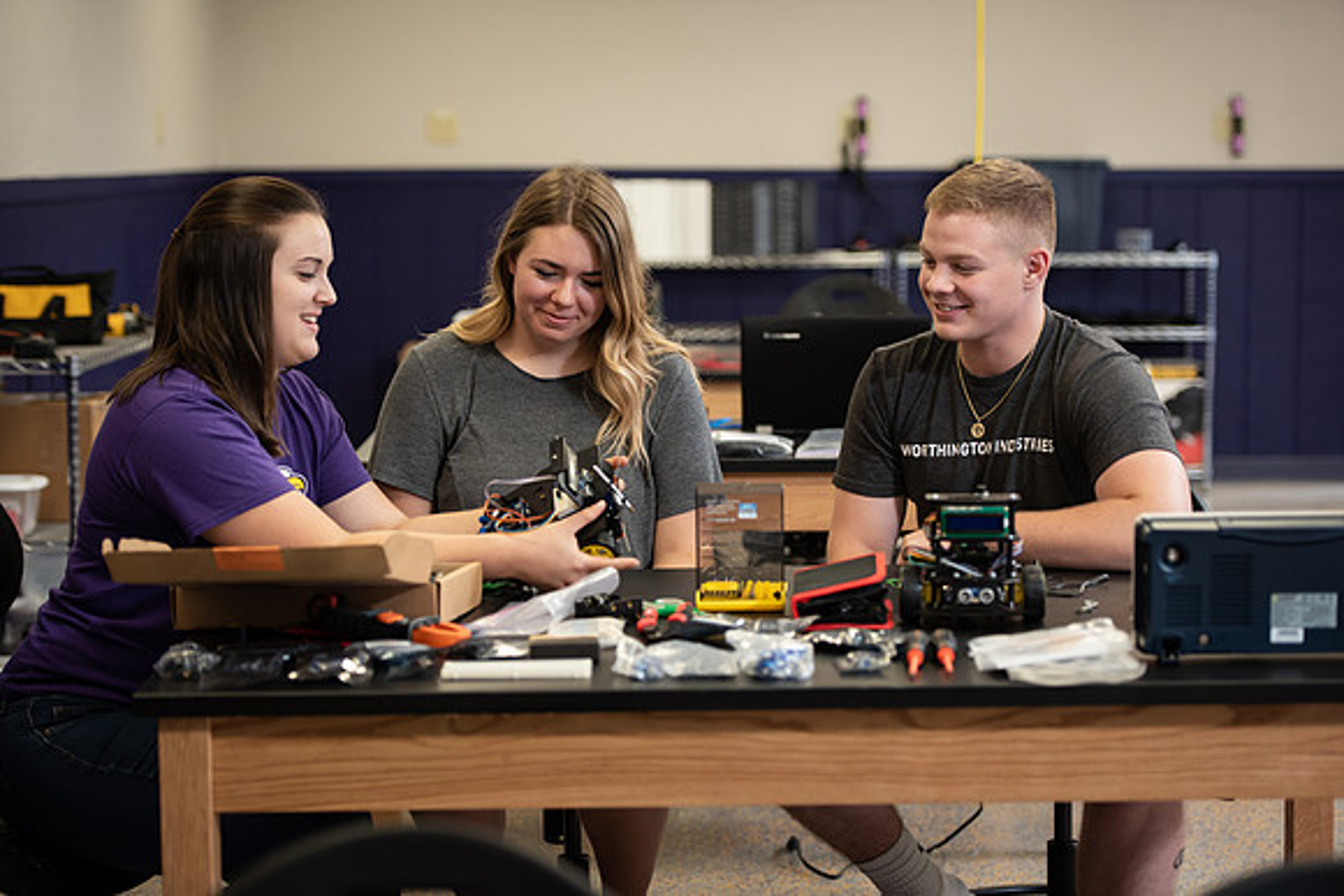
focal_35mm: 85
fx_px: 3174
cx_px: 672
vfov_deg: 16.1
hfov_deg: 23.9
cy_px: 448
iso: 640
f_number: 3.2
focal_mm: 85
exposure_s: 1/200
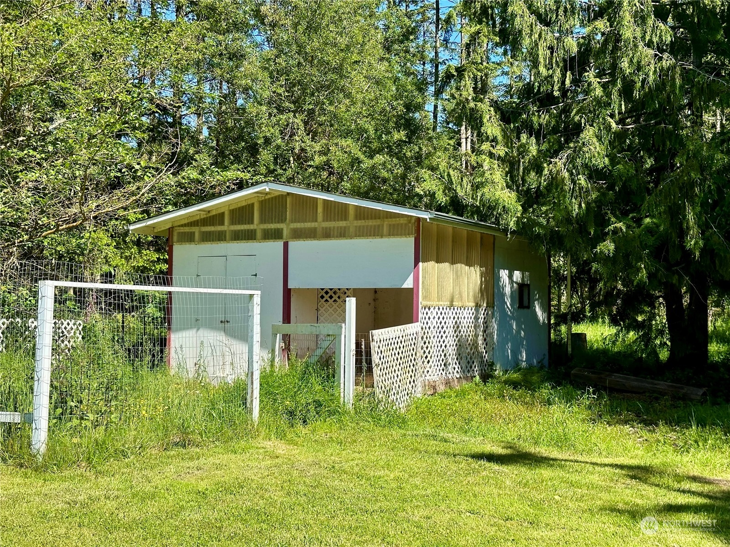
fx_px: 1012
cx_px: 365
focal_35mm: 48
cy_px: 274
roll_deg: -0.5
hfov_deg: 39.7
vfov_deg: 30.3
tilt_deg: +1.2
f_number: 1.78
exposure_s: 1/1848
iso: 64
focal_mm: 6.86
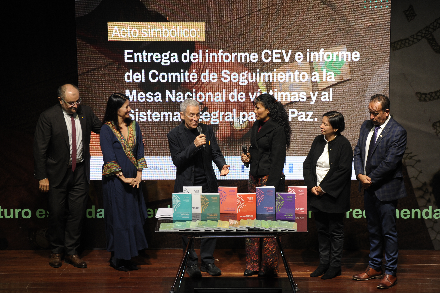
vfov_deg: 8.6
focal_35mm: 160
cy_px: 146
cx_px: 220
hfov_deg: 12.8
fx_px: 1954
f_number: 2.8
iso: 1600
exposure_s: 1/250
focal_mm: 160
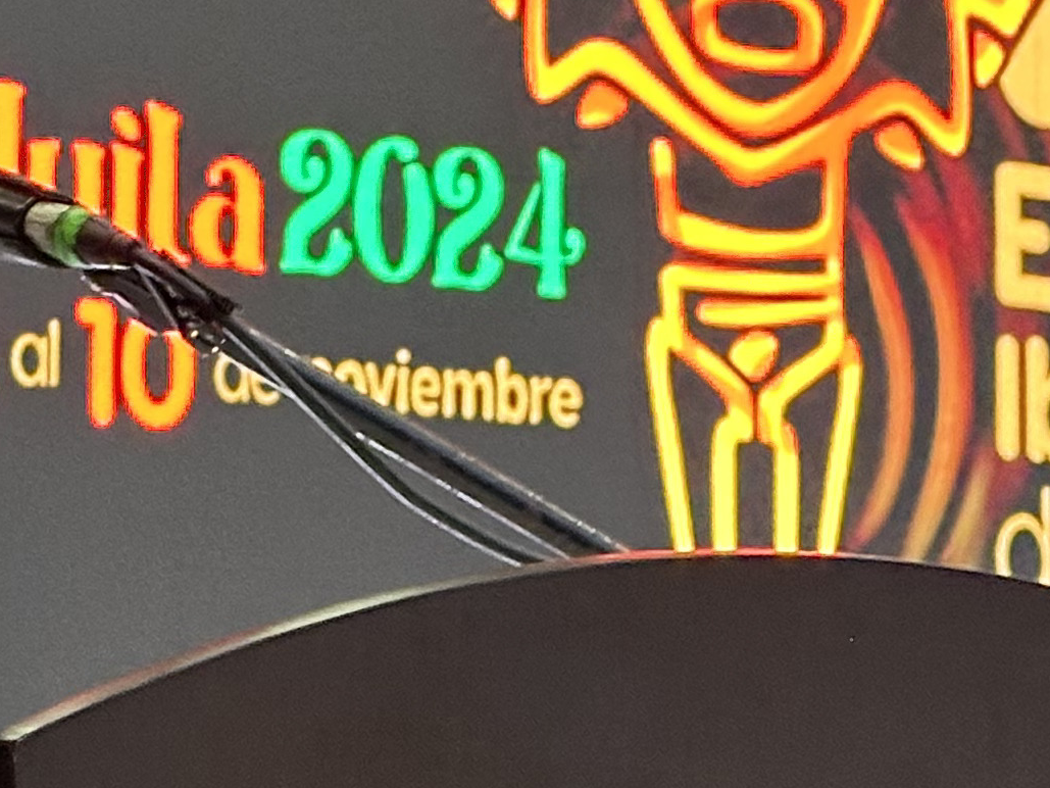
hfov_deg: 10.2
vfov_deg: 7.8
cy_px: -141
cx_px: -413
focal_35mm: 188
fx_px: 5703
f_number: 1.78
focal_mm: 6.86
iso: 320
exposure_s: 1/40
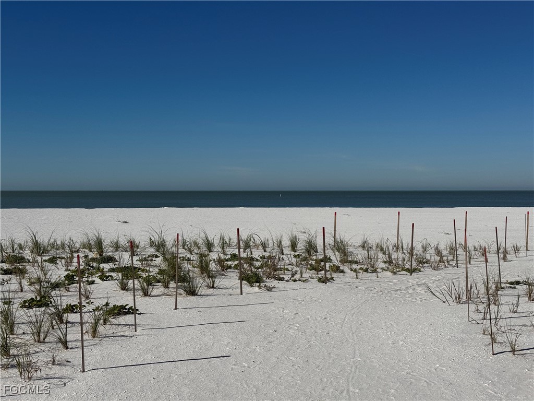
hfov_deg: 39.7
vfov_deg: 30.3
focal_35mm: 48
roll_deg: -0.8
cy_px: 200
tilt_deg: -0.5
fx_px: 740
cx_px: 267
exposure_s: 1/15385
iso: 64
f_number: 1.78
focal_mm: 6.76
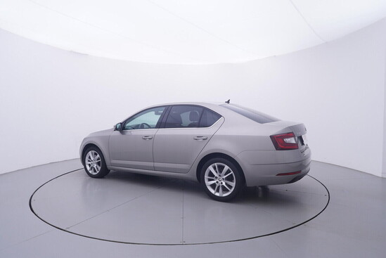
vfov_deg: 56.2
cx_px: 193
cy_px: 129
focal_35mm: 22
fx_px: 241
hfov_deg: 77.3
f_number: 5
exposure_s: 1/80
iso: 200
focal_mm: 15
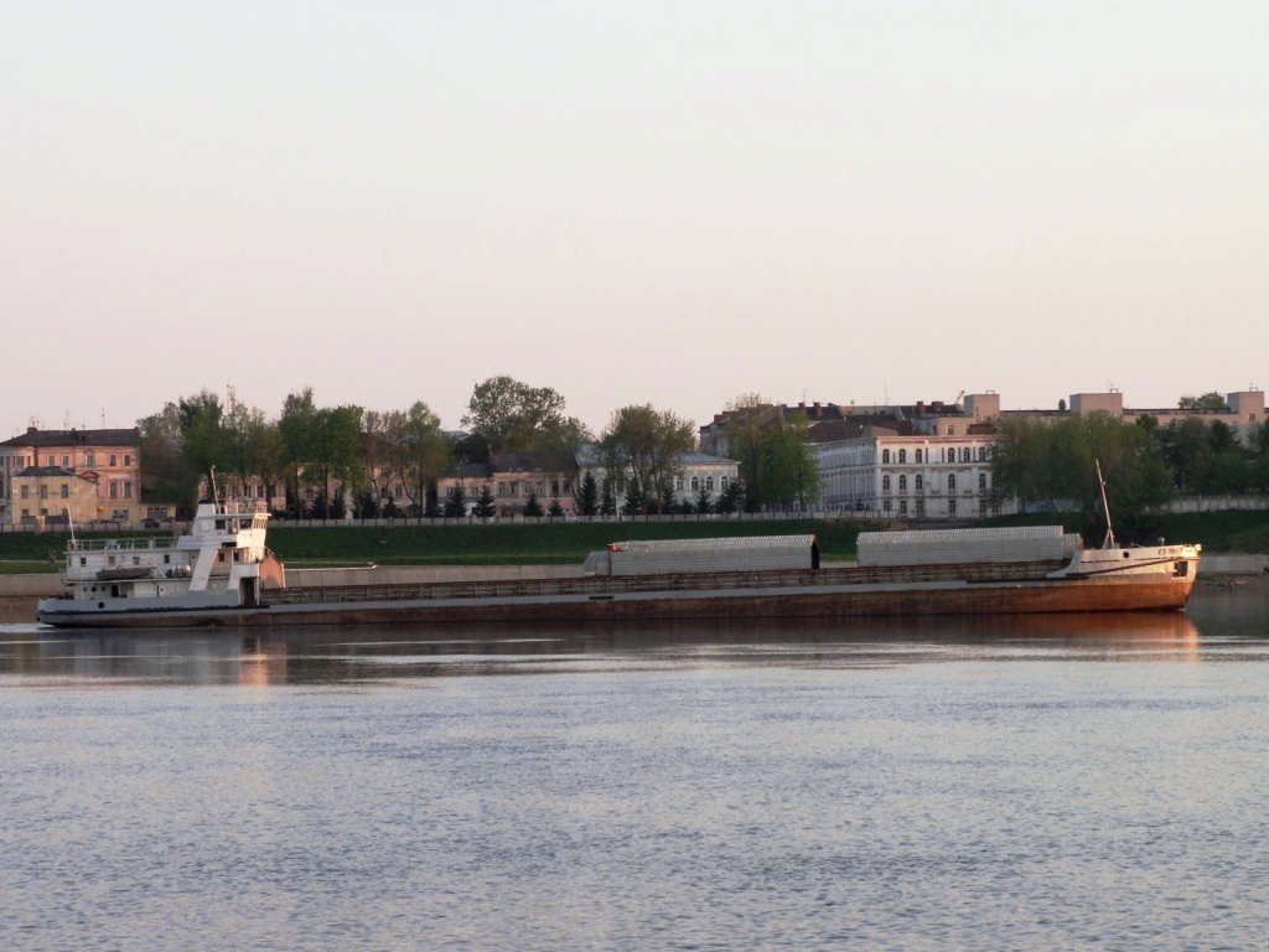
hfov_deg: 15.4
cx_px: 634
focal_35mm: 128
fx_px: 4692
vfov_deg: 11.6
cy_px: 476
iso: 50
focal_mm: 20.98
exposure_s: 1/60
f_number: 5
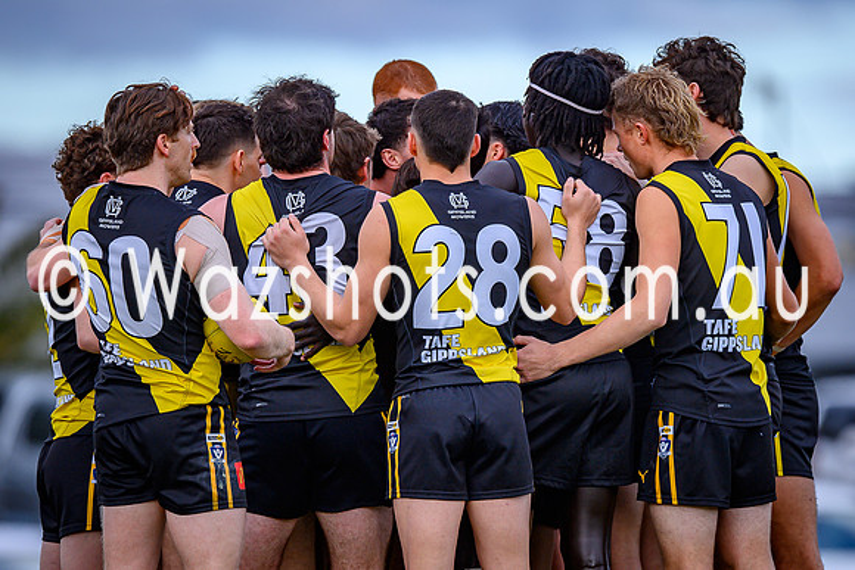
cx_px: 510
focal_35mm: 692
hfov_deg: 3.0
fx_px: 16445
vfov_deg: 2.0
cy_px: 376
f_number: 4
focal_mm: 500
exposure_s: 1/1600
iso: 500
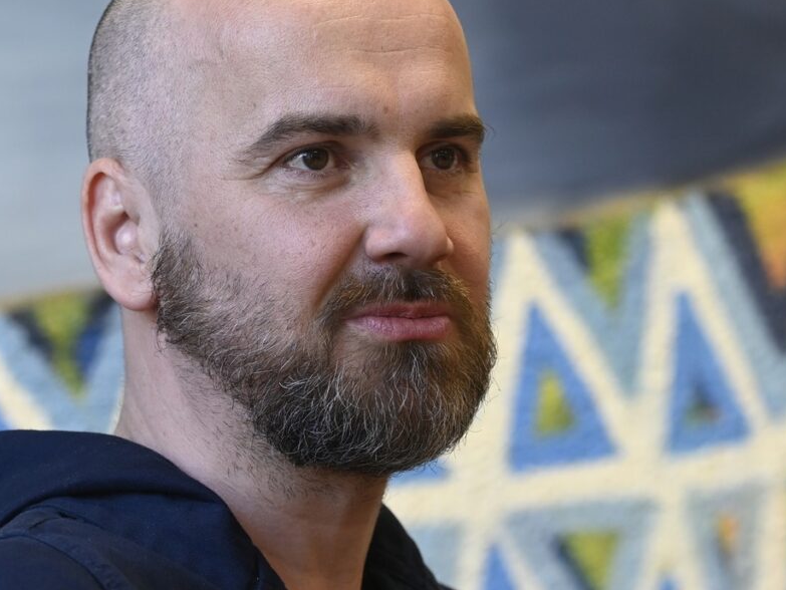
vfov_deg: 6.5
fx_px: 5225
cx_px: 462
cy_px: 238
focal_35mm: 230
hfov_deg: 8.6
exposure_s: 1/250
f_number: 5
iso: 2000
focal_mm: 122
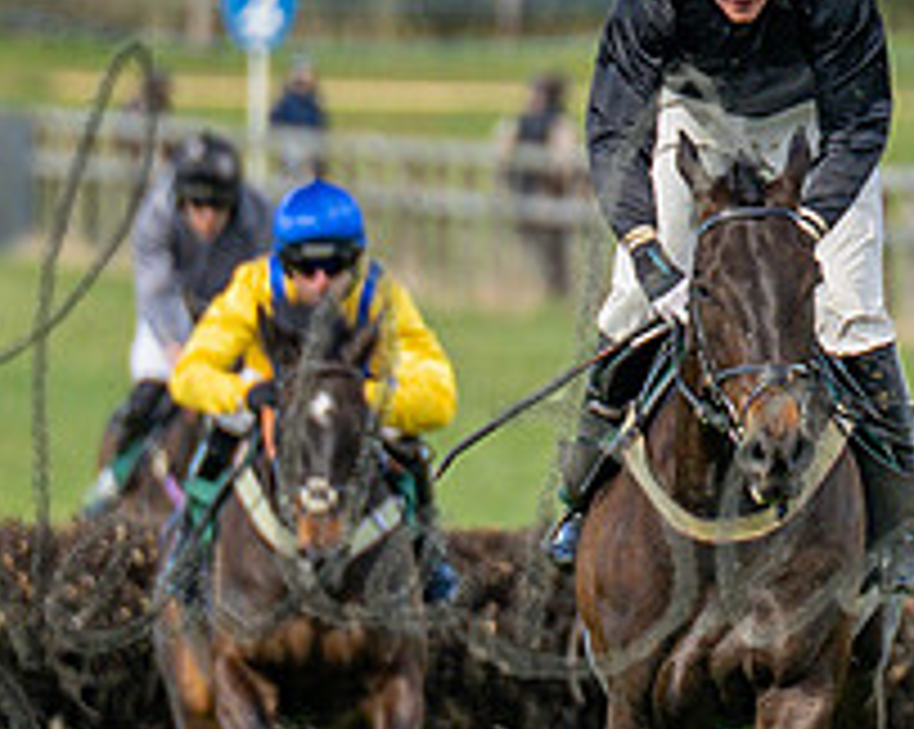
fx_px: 39727
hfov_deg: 1.3
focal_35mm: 1470
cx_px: 1590
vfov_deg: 1.1
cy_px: 243
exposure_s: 1/1600
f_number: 2.8
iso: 200
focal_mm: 200
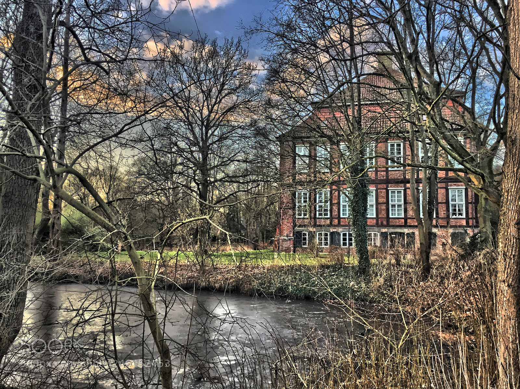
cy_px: 194
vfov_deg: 48.2
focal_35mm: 29
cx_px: 260
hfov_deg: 61.7
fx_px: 435
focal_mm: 4.15
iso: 40
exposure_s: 1/33
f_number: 2.2
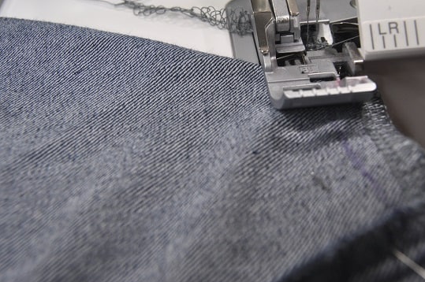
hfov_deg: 40.3
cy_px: 95
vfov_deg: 27.3
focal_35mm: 49
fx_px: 578
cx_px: 239
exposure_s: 1/125
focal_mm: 22
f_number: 5.6
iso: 250
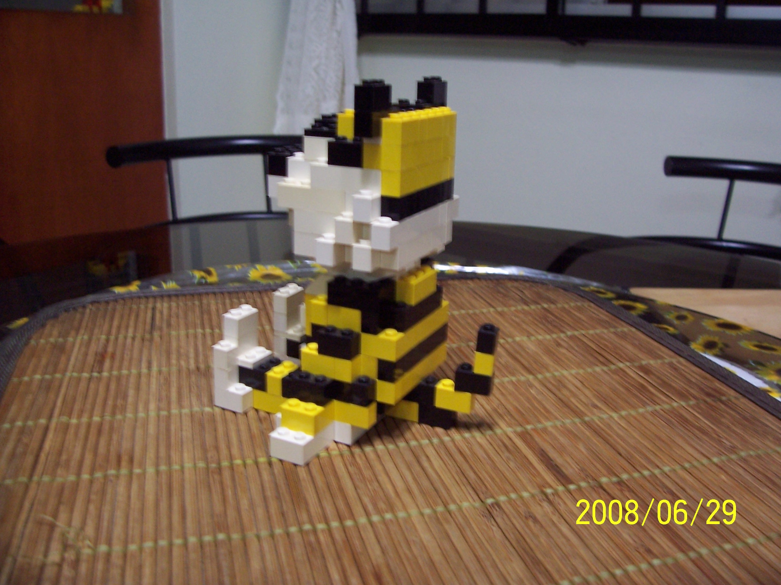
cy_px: 292
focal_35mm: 34
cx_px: 390
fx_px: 767
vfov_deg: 41.8
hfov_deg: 54.0
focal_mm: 5.6
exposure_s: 1/8
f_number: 2.7
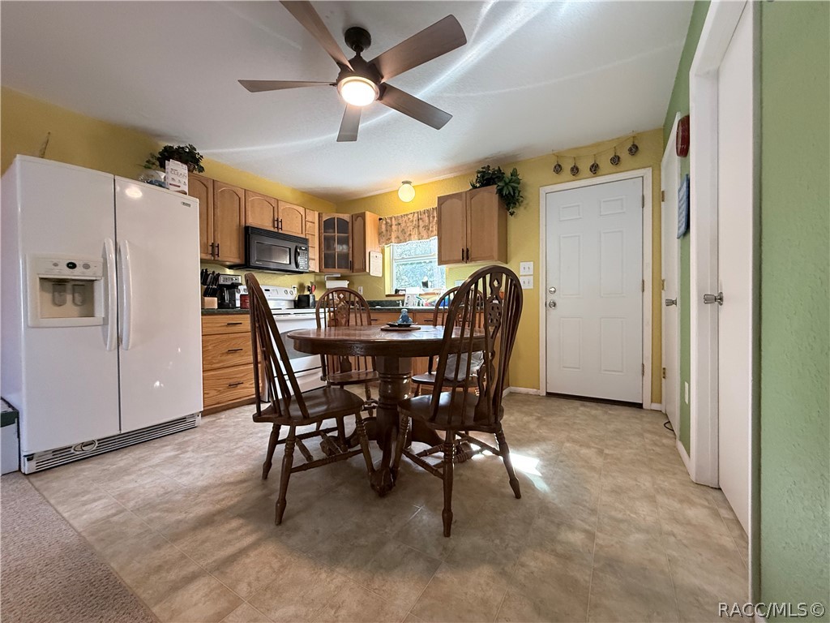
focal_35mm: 14
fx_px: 336
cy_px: 312
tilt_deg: -0.9
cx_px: 415
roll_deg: -0.6
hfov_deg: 102.1
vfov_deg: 85.7
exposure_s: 1/120
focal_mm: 2.22
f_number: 2.2
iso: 400
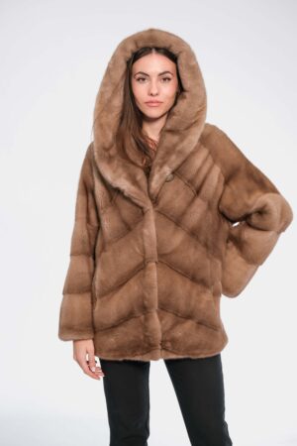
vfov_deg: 26.3
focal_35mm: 77
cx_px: 148
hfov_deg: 17.7
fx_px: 953
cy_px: 223
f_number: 4
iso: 125
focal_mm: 51.6
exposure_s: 1/100
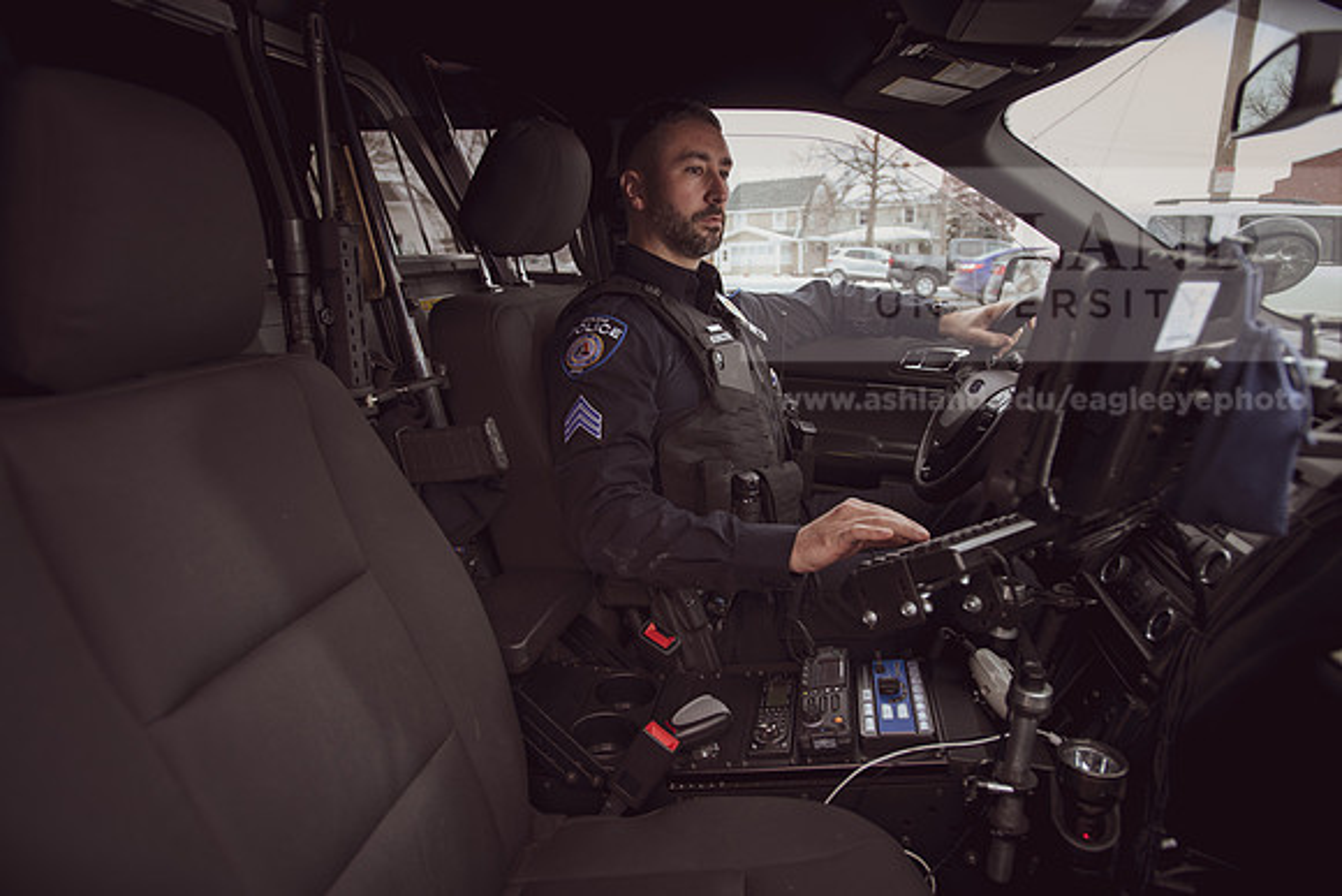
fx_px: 746
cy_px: 448
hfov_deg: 84.0
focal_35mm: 20
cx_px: 671
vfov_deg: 62.0
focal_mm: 20
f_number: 3.5
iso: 200
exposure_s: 1/250
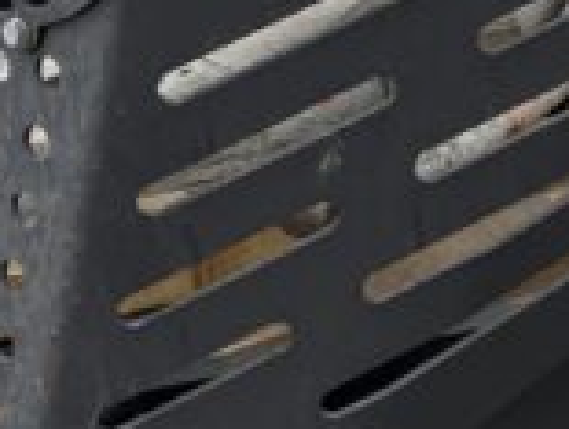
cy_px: -242
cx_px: 786
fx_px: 3147
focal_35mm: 191
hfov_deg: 10.1
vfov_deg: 7.6
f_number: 1.8
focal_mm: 3
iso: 16
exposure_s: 1/439
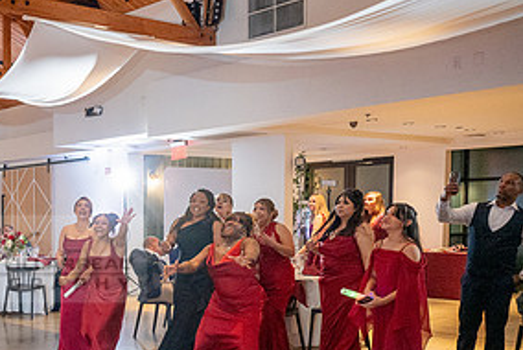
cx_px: -9
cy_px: 259
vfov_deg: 27.2
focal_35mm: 49
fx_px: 713
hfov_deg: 36.0
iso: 3200
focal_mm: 24
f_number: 4
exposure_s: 1/200
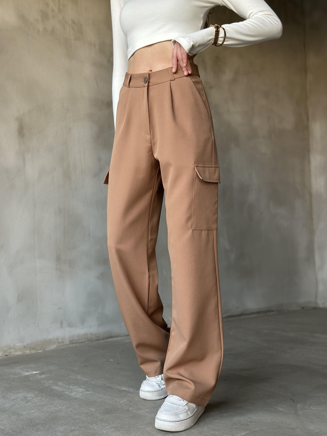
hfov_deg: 30.3
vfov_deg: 39.7
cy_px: 218
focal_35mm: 48
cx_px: 164
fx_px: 605
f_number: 1.78
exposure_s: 1/60
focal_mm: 6.86
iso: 200
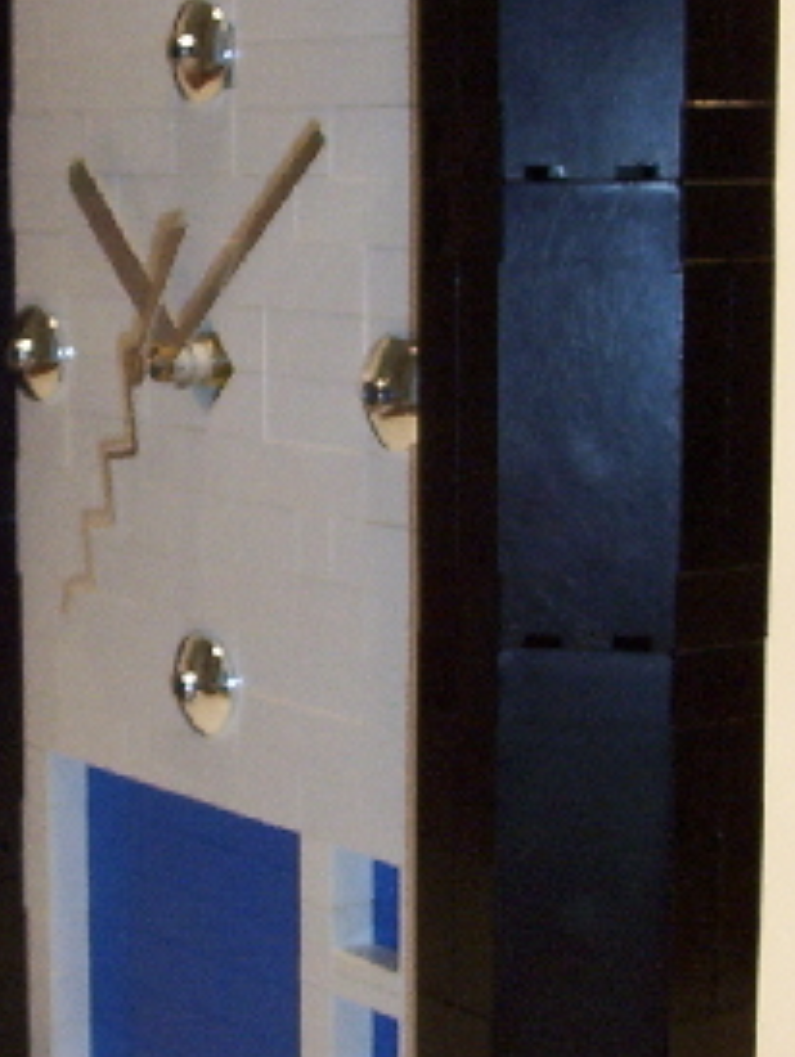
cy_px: 521
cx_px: 174
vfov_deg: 21.5
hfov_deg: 16.2
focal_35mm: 91
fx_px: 2782
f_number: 4.5
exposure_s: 1/30
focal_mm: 6
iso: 140
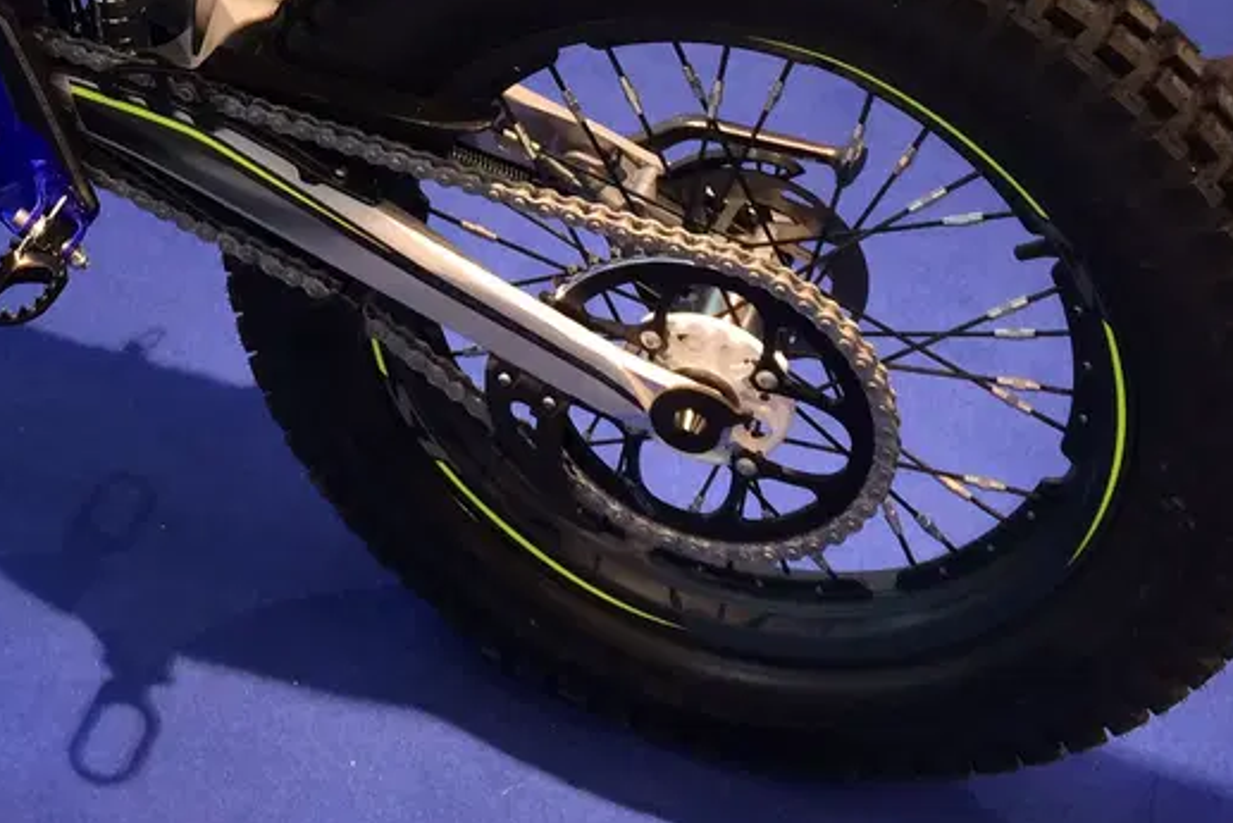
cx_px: 157
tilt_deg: -30.5
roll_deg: -0.4
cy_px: -217
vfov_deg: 18.3
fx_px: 2398
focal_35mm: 70
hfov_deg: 27.9
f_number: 2.2
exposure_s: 1/33
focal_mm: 4.15
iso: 40
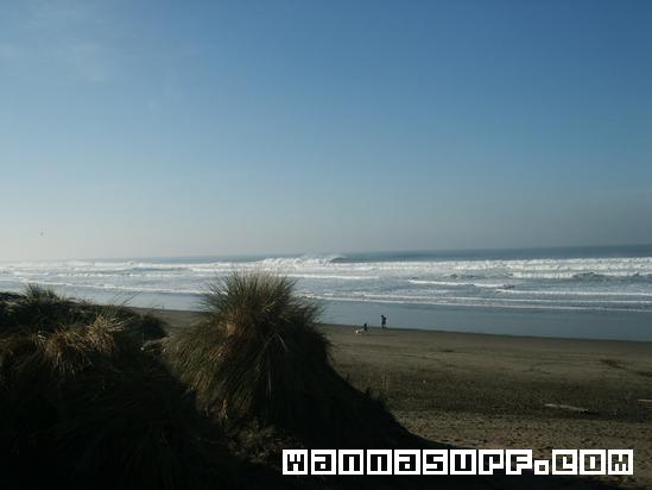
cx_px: 326
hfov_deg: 52.6
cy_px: 245
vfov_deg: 40.7
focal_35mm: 35
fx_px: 659
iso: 64
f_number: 6.7
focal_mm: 7.18
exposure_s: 1/500
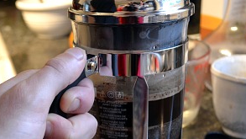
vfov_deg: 20.2
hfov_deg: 35.0
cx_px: 78
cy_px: 113
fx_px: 385
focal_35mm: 59
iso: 800
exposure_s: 1/10
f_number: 3.8
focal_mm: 22
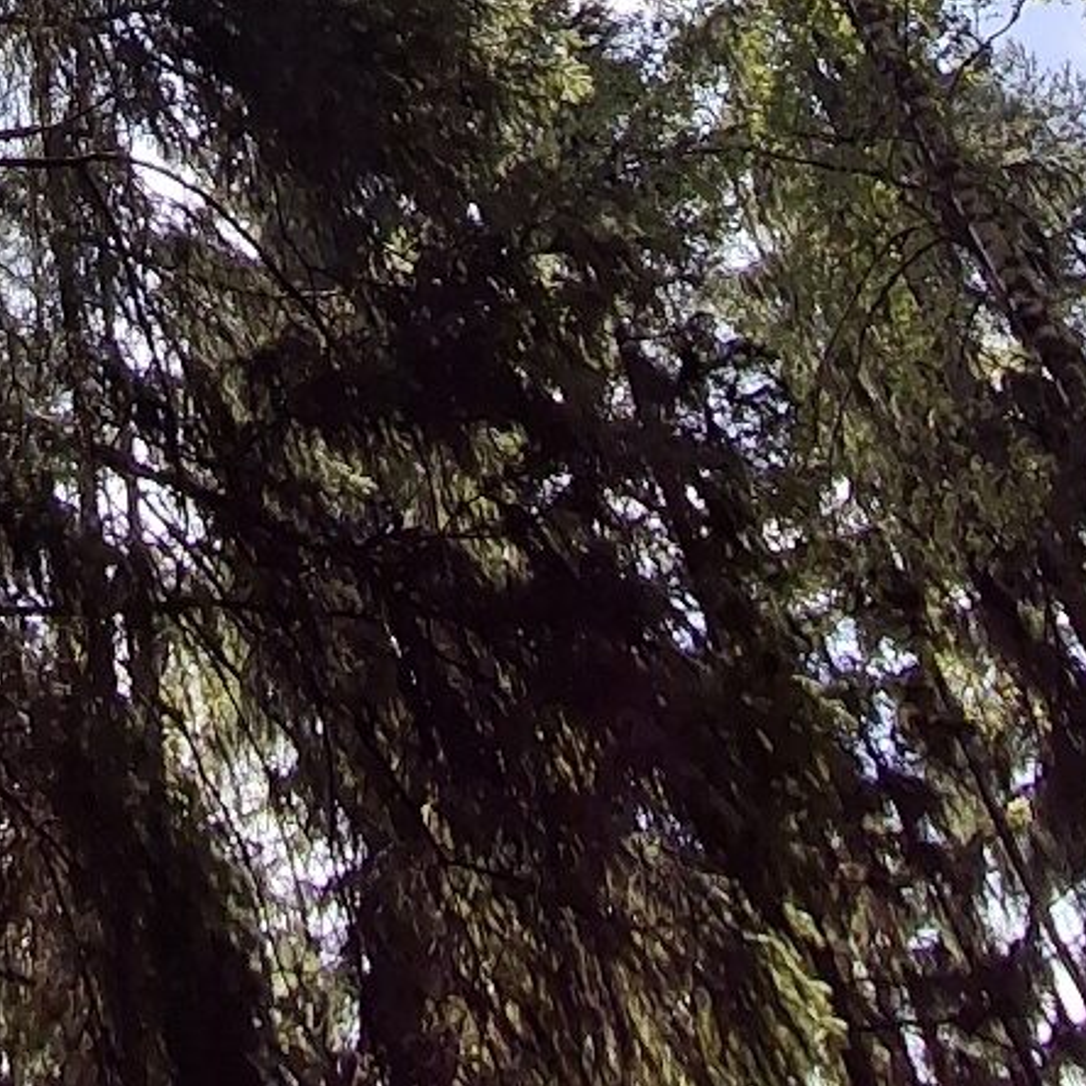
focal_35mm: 52
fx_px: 1846
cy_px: -868
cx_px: 73
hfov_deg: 31.0
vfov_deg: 21.4
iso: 40
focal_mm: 1.64
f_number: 2.2
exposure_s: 1/1297
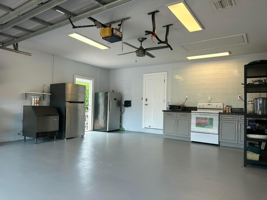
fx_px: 185
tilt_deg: +1.8
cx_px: 134
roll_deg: -1.8
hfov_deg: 71.6
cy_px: 100
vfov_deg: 56.8
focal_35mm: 24
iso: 64
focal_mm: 6.86
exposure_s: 1/167
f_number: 1.78
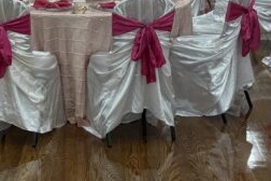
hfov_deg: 18.6
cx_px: 139
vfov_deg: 12.4
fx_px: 828
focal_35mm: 110
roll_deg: +0.2
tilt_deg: -10.8
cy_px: 41
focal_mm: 5.96
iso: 125
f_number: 1.6
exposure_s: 1/145
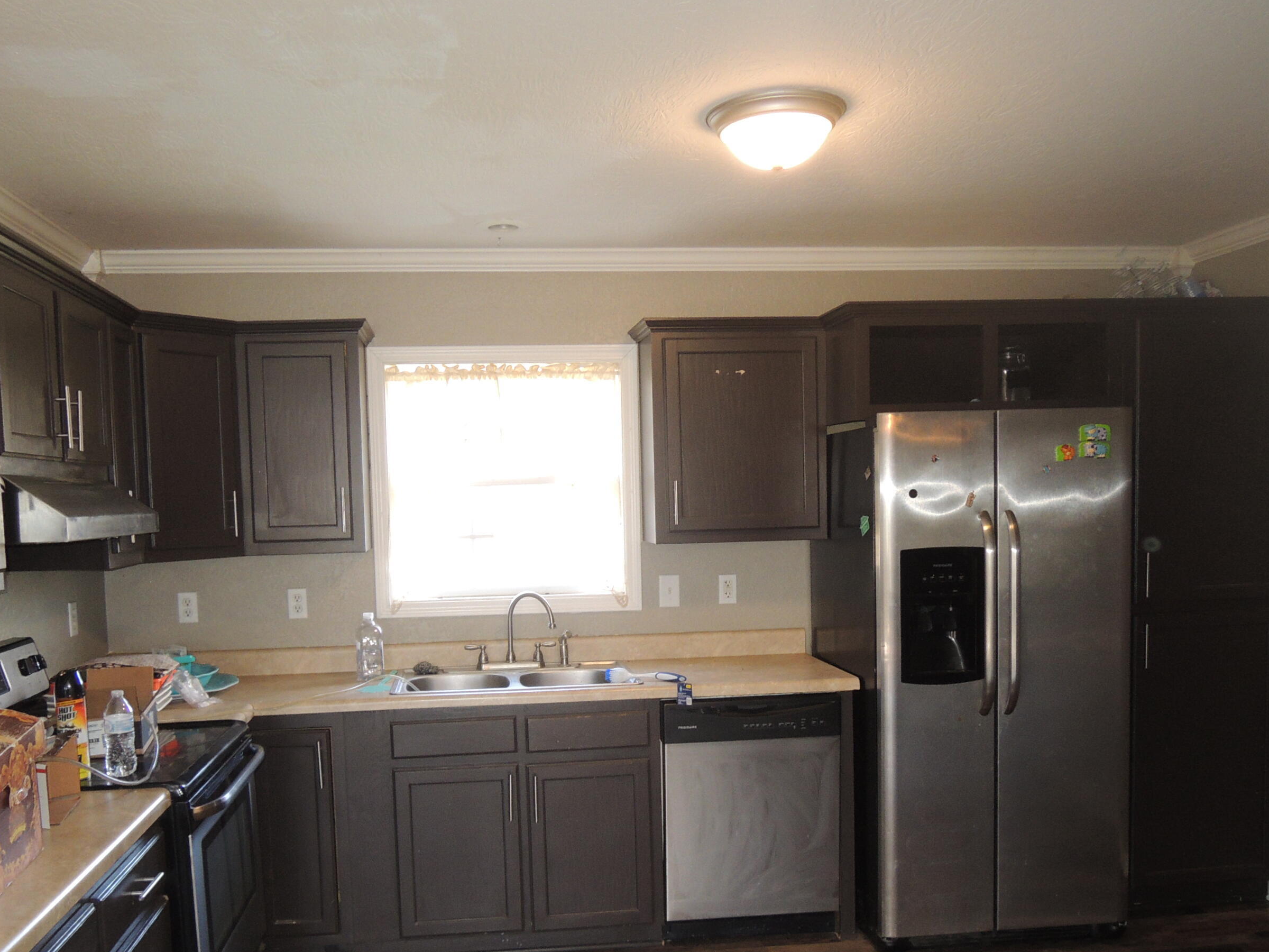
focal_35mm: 30
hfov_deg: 59.8
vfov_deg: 46.4
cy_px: 594
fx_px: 1100
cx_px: 569
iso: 280
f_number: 2.8
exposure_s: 1/40
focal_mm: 4.3
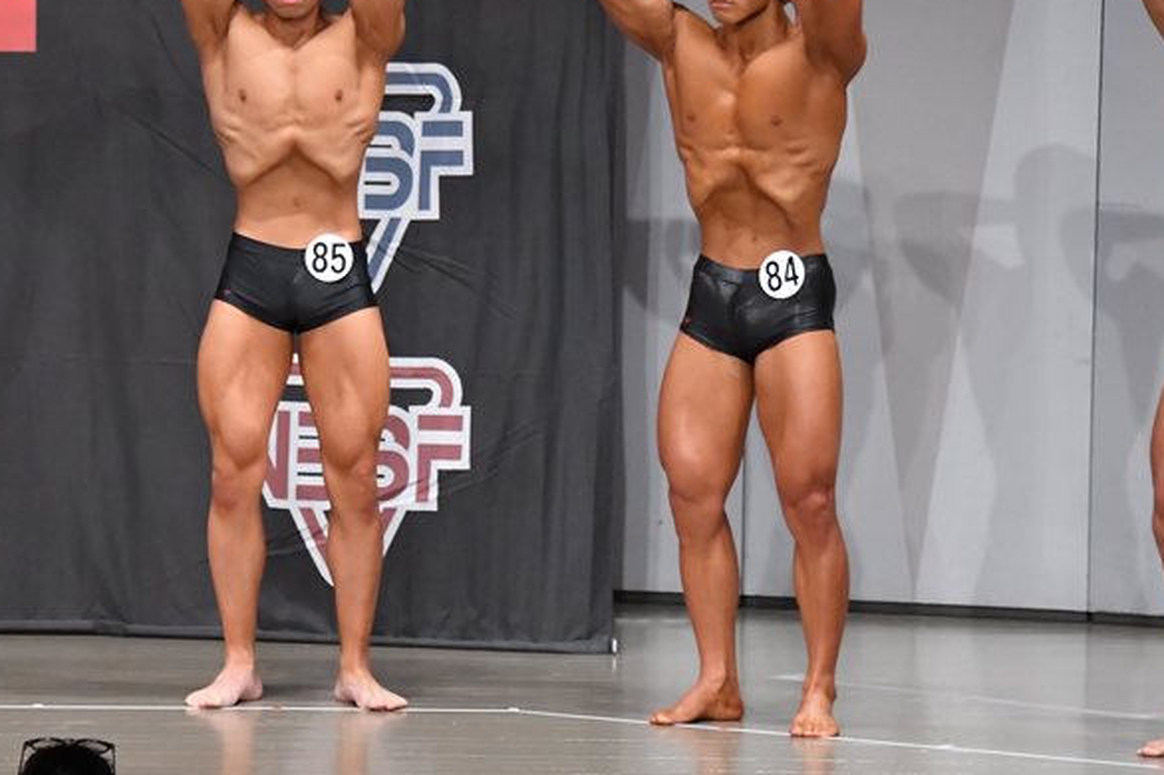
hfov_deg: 7.7
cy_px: 324
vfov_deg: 5.1
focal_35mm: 267
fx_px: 8628
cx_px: 428
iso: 6400
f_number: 5.6
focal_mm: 135
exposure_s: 1/400
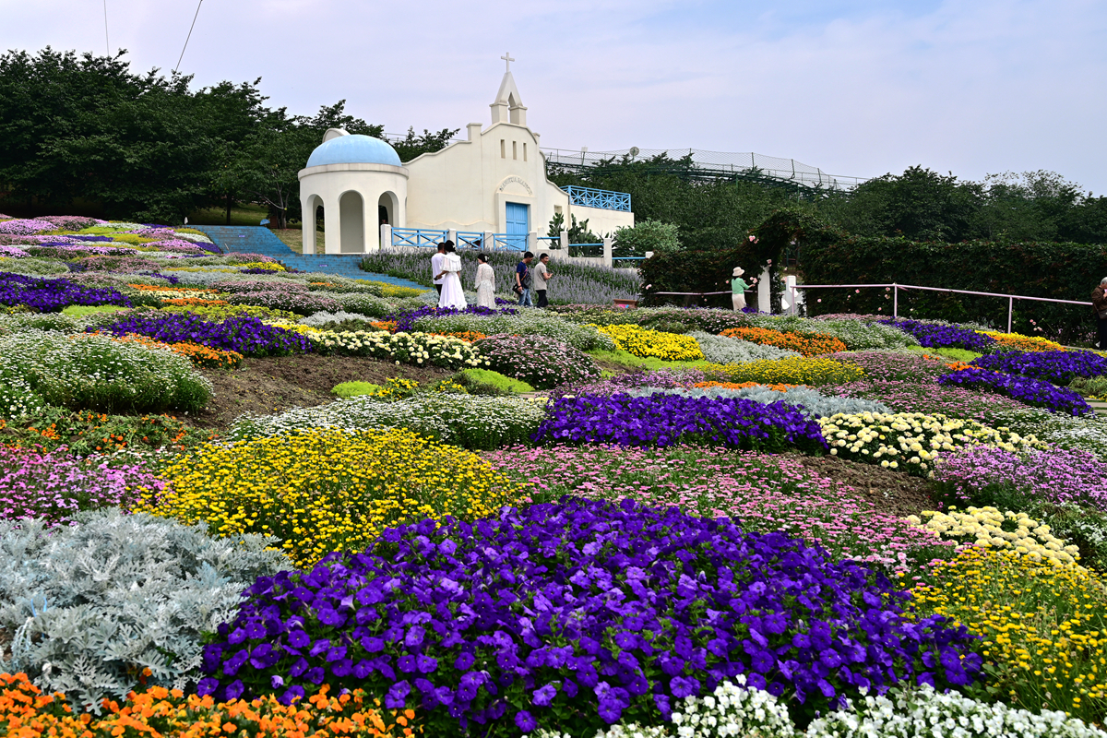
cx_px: 554
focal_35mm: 35
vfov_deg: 37.9
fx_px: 1076
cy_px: 369
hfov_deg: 54.4
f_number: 8
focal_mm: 35
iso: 100
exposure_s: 1/160
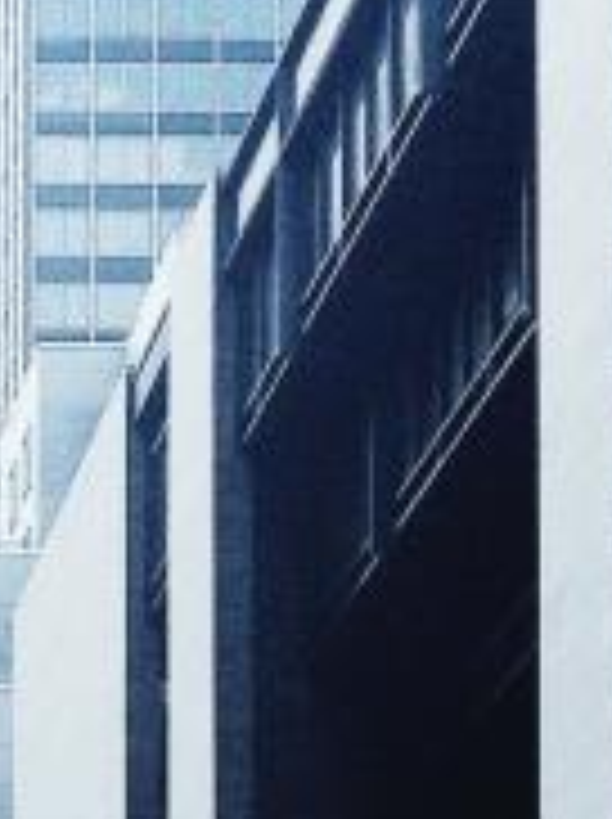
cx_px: -621
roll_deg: -0.5
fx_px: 4395
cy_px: 1786
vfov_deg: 9.7
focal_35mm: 186
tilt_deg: +6.7
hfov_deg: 7.6
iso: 50
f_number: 2.4
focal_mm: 4.12
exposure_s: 1/797
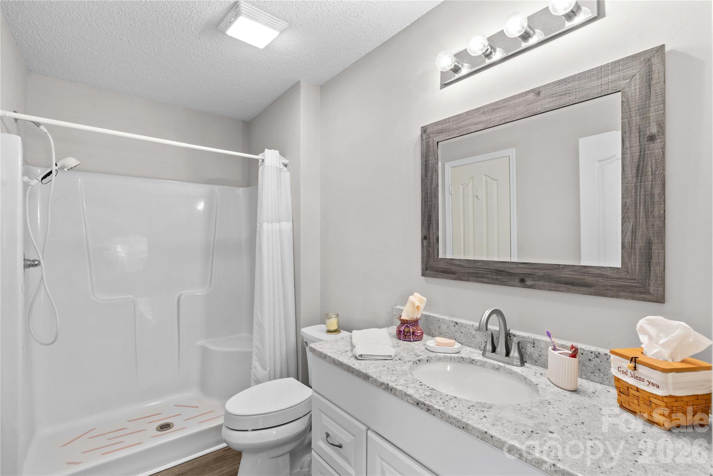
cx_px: 356
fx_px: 317
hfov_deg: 96.7
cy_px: 238
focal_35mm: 16
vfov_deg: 73.7
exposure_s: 1/1.25
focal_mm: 16
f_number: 8
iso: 100
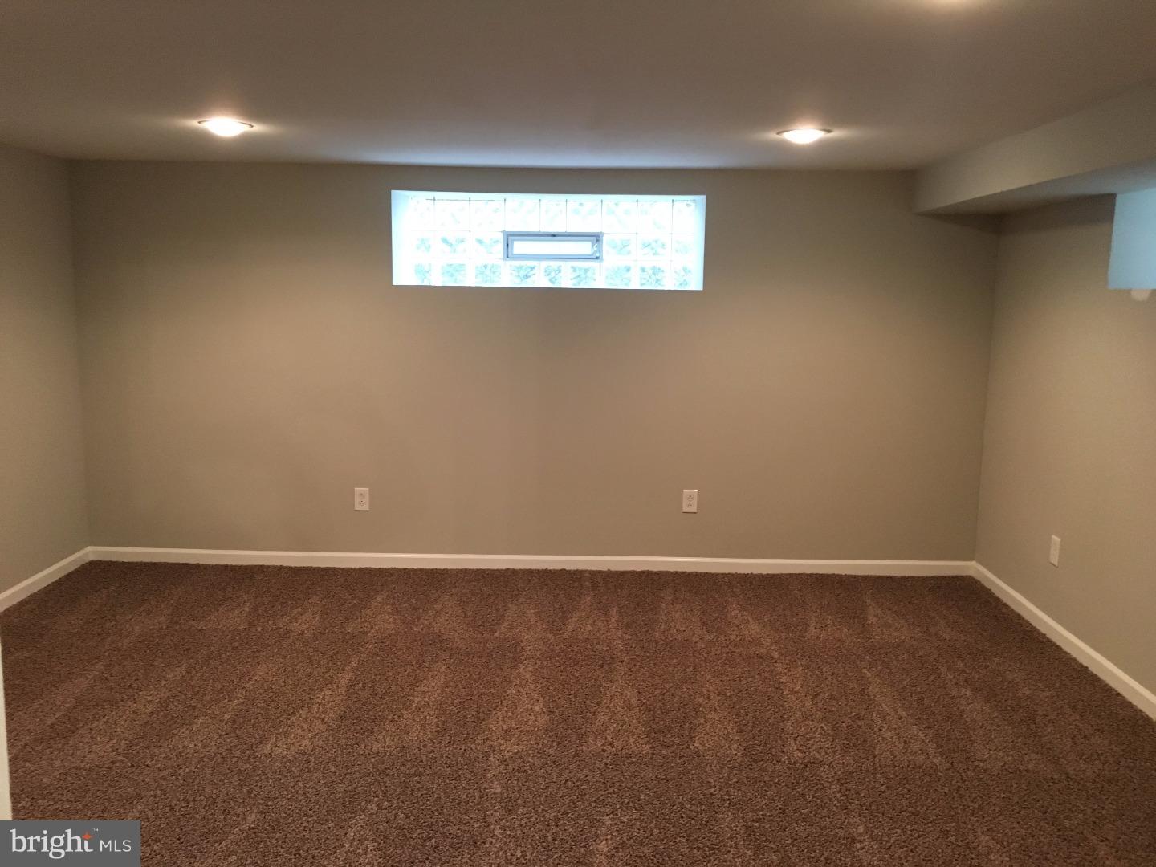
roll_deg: -0.5
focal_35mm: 29
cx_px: 578
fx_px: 968
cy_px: 434
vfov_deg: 48.2
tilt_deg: -8.4
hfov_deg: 61.7
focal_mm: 4.15
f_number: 2.2
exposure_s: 1/30
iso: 200
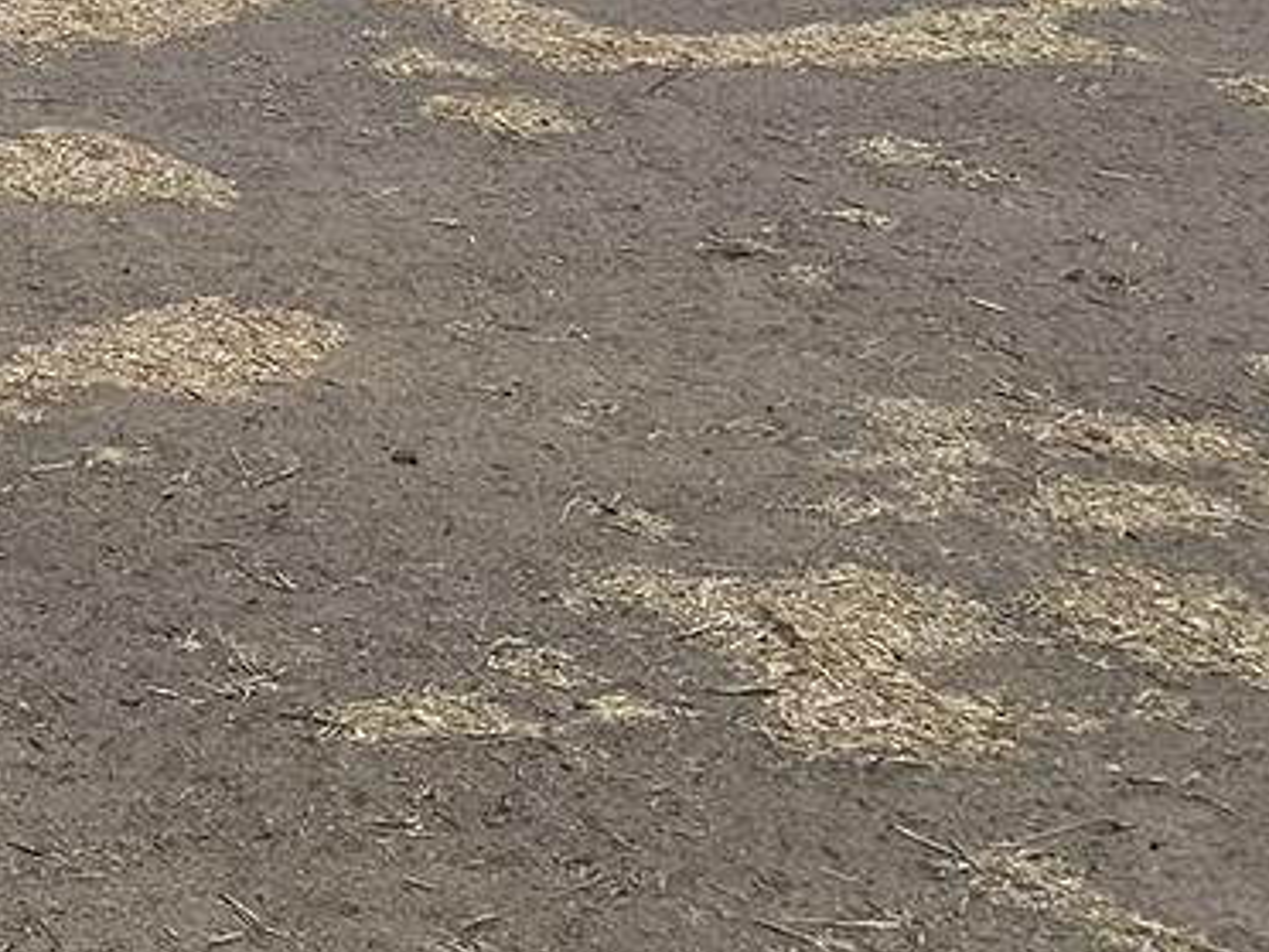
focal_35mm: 93
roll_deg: +0.7
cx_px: -529
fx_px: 3409
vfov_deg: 13.8
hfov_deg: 19.0
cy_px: -863
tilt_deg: -0.5
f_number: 1.78
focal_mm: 6.86
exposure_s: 1/5525
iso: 80
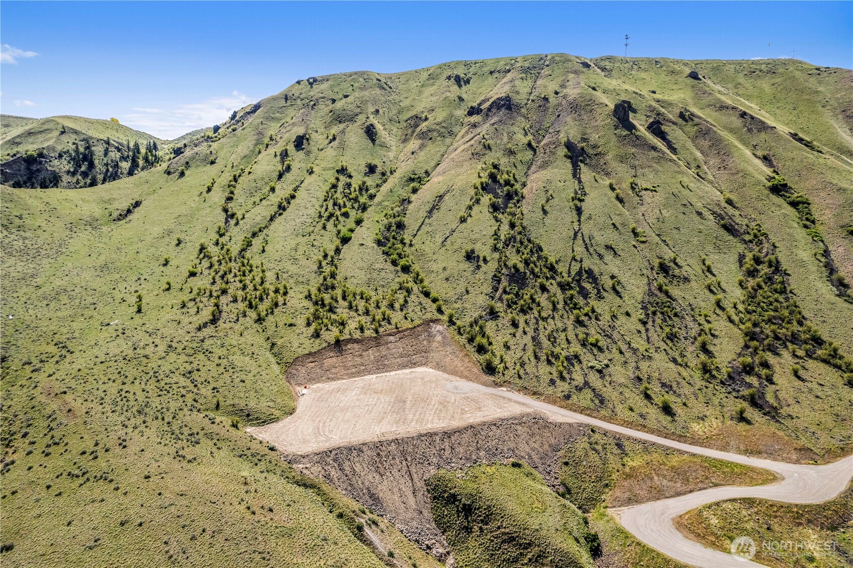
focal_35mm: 22
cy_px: 284
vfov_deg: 57.2
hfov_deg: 78.6
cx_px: 426
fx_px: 521
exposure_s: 1/5000
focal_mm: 8.38
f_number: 2.8
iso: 100
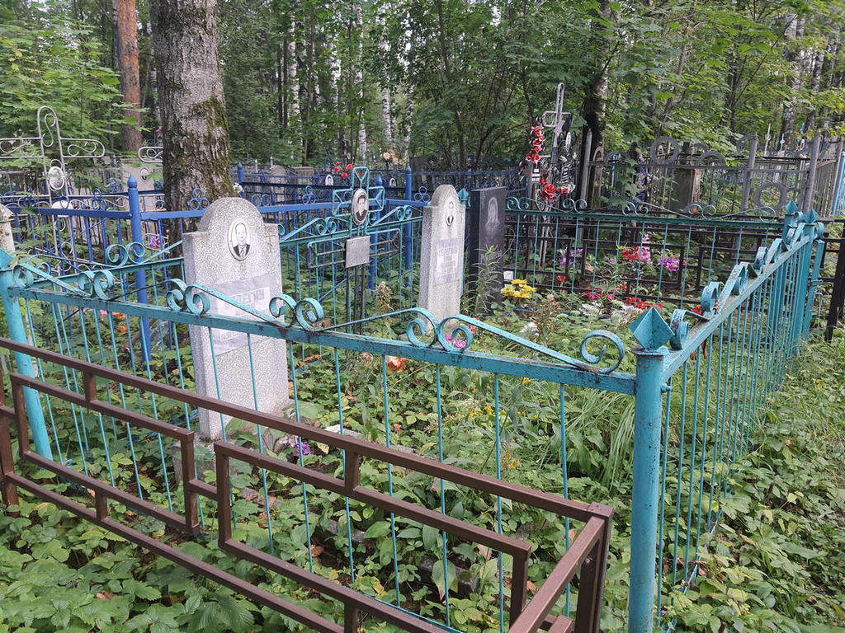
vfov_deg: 53.1
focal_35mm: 26
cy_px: 316
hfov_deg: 67.3
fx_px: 635
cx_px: 422
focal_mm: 4.32
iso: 64
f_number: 1.7
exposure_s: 1/100
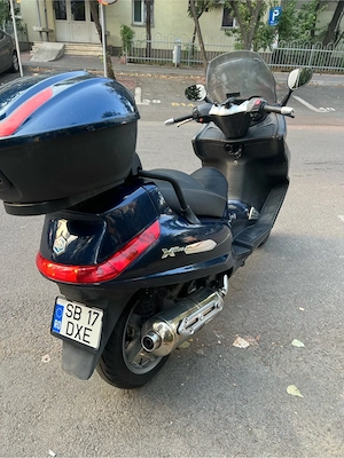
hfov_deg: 53.1
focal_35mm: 26
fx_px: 345
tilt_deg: -26.1
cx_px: 172
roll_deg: -3.5
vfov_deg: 67.3
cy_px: 229
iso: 80
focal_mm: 5.7
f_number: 1.5
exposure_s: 1/121
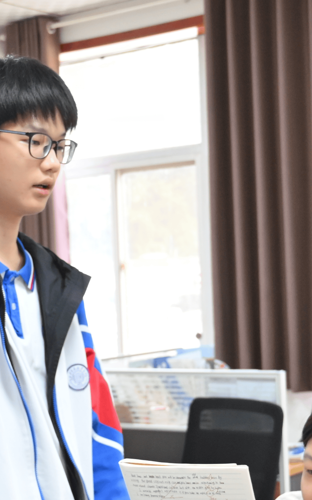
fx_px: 1102
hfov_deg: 15.9
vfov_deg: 25.4
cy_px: 336
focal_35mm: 81
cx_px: 31
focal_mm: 24
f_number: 4
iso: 1600
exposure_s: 1/100
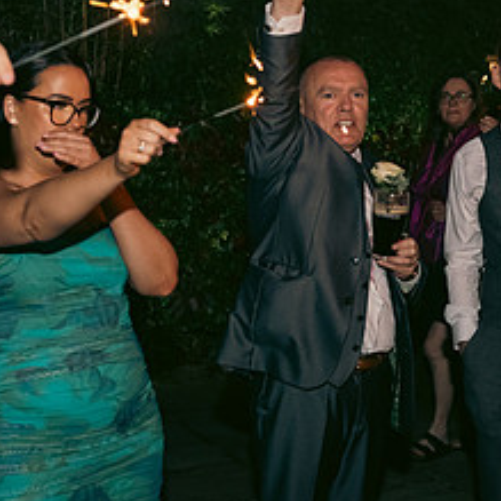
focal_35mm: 72
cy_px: 168
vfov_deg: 23.9
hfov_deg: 24.0
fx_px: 1179
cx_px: 249
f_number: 3.5
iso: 800
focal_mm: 32
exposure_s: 1/160
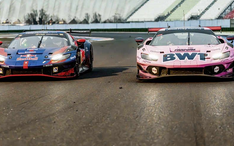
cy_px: 49
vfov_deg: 10.9
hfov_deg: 17.4
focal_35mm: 120
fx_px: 765
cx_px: 103
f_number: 2.8
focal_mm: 93
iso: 3200
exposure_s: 1/400
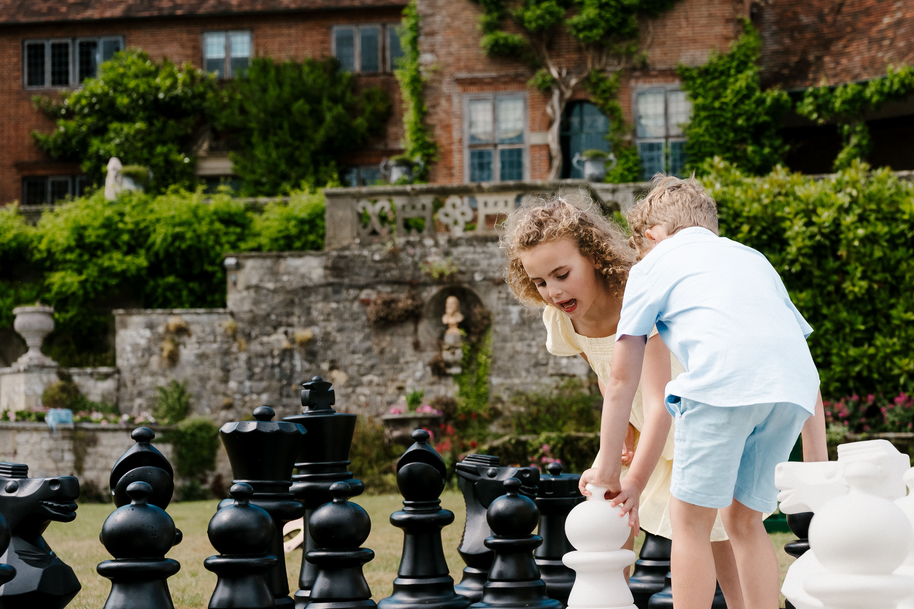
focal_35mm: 66
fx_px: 1683
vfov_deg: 20.5
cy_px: 360
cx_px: 720
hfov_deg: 29.7
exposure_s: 1/2000
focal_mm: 40.8
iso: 320
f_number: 4
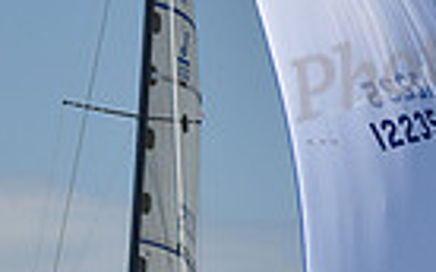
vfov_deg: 3.1
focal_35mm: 428
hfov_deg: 4.9
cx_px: 128
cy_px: 250
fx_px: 5082
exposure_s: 1/1250
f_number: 9
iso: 250
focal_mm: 100
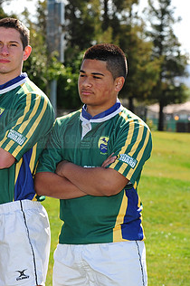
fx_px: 1603
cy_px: 121
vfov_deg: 10.2
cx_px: -71
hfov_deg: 6.7
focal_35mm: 202
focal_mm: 110
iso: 200
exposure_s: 1/250
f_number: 7.1
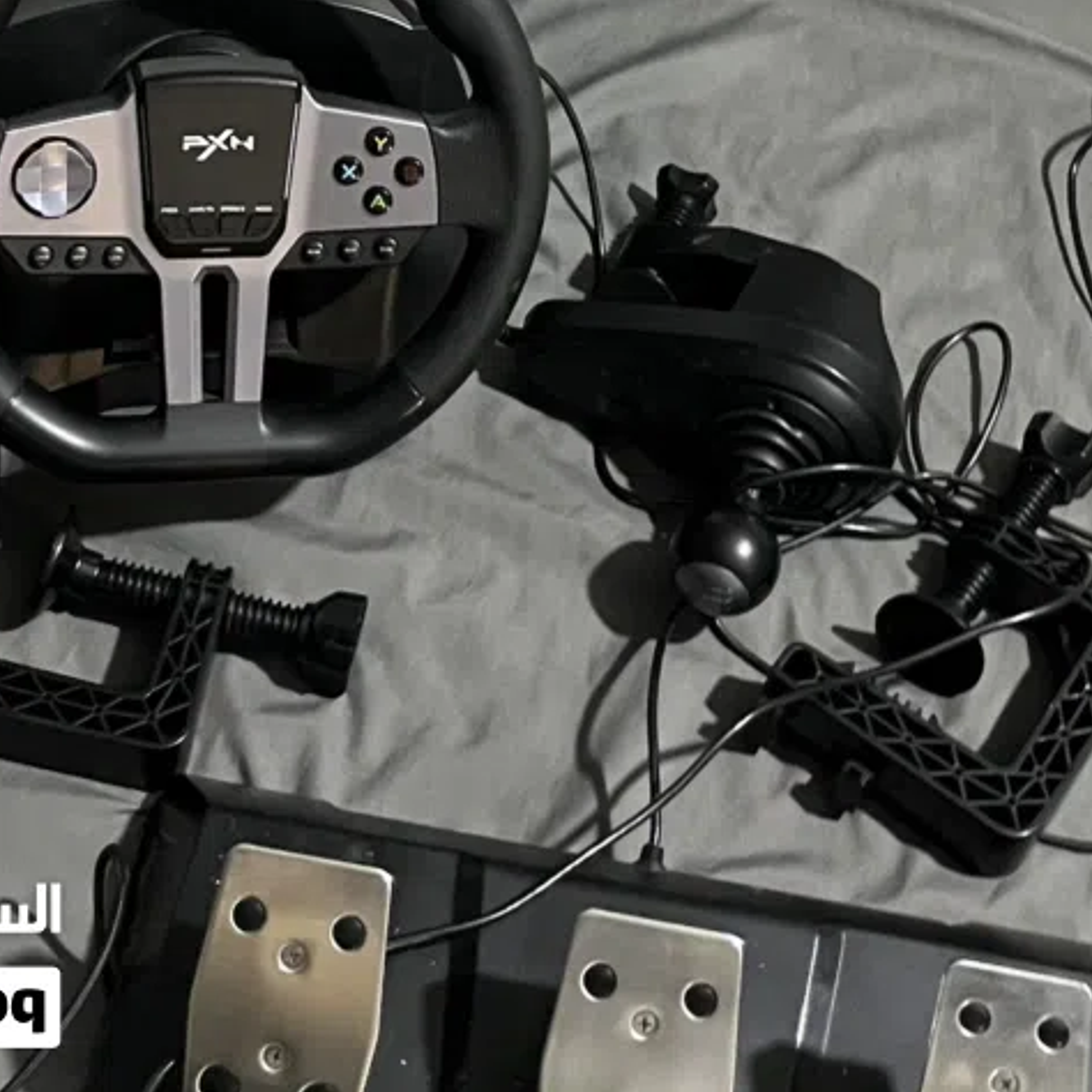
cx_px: 408
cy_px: 551
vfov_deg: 52.5
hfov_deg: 52.0
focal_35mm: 31
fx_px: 1106
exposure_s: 1/40
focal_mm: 5.1
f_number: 1.6
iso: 500
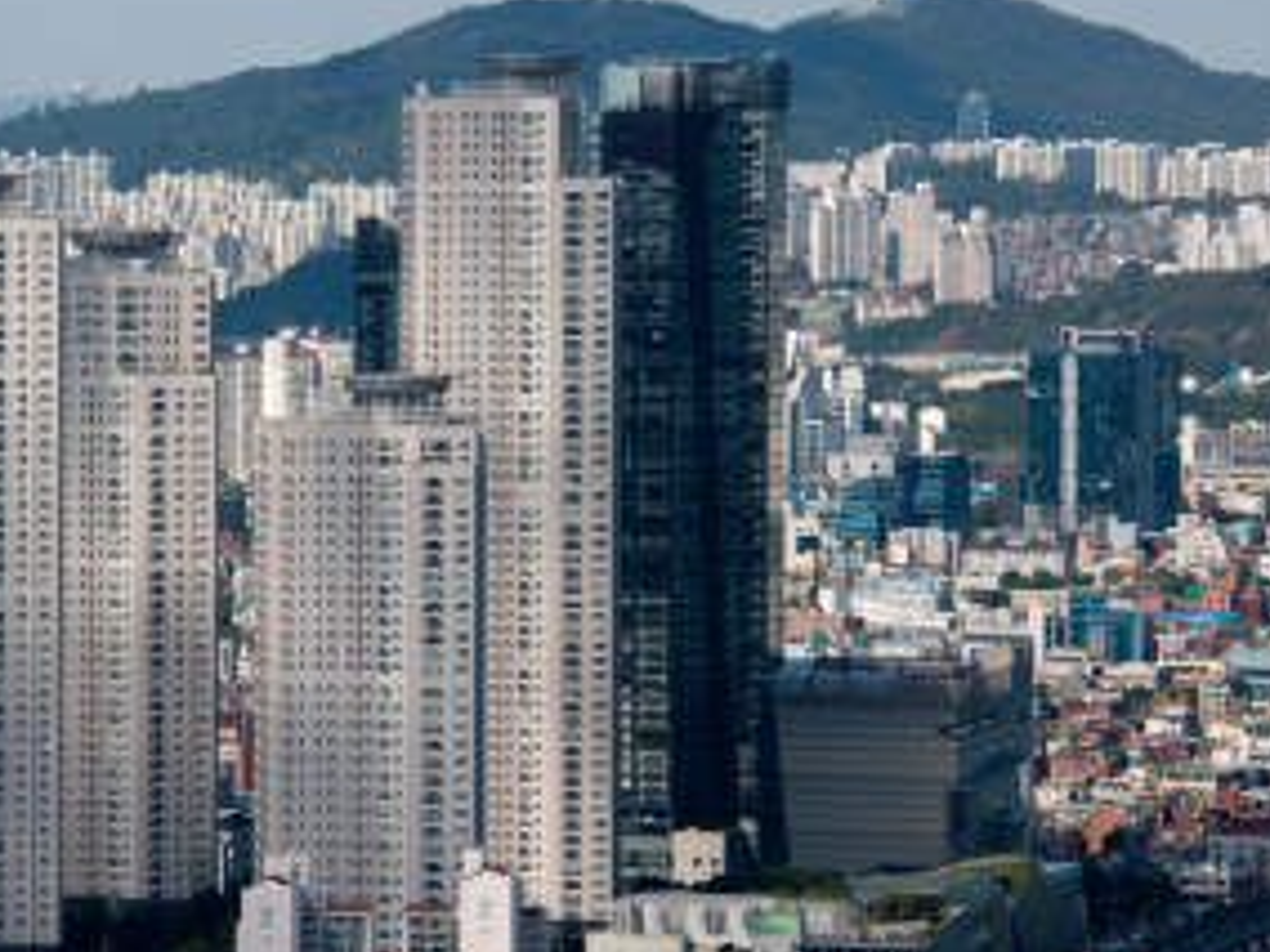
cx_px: 31
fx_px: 10089
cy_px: 400
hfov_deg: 7.2
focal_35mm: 275
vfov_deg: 5.4
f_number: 11
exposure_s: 1/250
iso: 100
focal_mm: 125
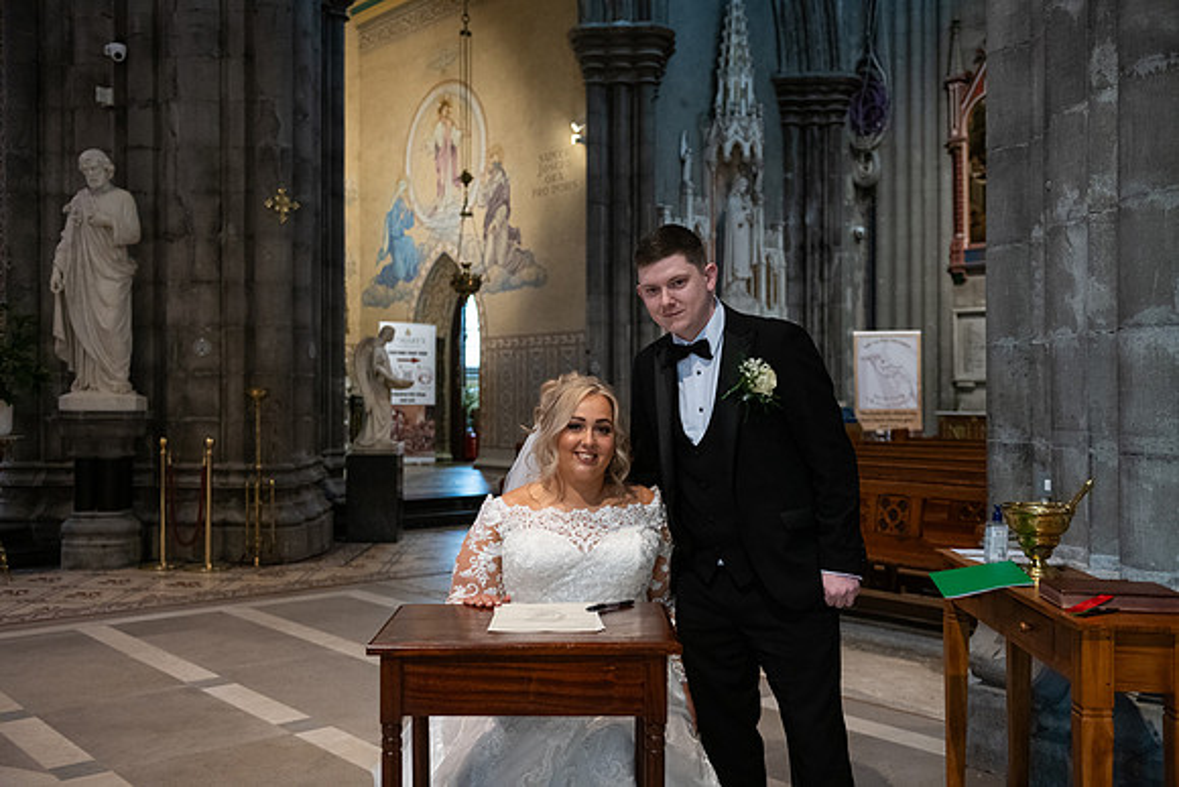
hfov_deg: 54.4
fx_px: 1146
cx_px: 590
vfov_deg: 37.9
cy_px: 394
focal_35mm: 35
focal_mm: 35
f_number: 3.5
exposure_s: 1/160
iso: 1250
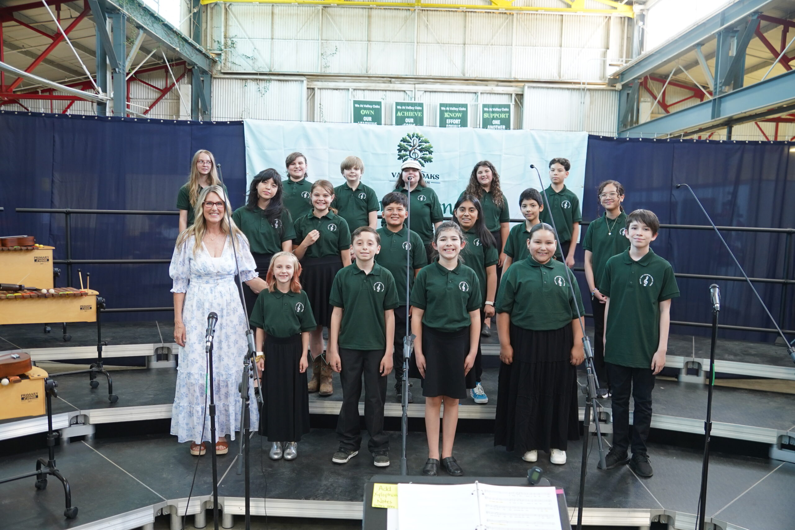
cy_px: 265
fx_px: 662
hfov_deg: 61.9
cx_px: 398
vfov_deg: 43.6
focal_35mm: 30
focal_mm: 20
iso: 800
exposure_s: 1/50
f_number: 2.8
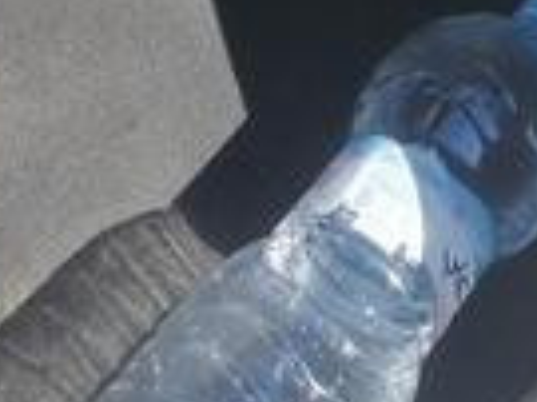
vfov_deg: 10.4
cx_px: 346
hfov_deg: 15.6
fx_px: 1953
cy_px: -515
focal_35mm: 126
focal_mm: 3.95
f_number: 1.8
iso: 50
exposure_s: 1/667
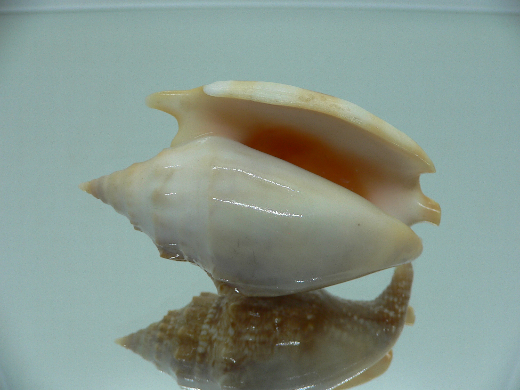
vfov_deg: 40.7
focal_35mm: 35
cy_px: 195
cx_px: 260
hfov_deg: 52.6
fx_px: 526
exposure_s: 1/60
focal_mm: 4.6
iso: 80
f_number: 2.8
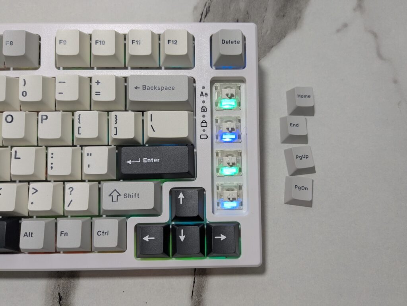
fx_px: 317
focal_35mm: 27
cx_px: 204
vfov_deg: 51.4
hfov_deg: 65.3
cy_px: 153
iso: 80
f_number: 1.73
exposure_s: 1/304
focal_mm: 4.38
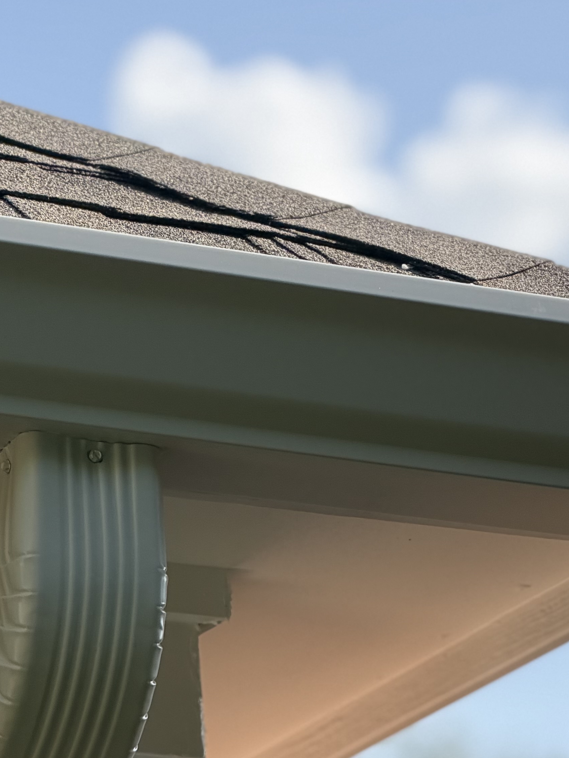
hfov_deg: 5.9
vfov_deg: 7.8
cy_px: 714
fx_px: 5546
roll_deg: +1.1
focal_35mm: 253
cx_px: 336
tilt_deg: +14.3
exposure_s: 1/574
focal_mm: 16.89
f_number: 2.8
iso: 50
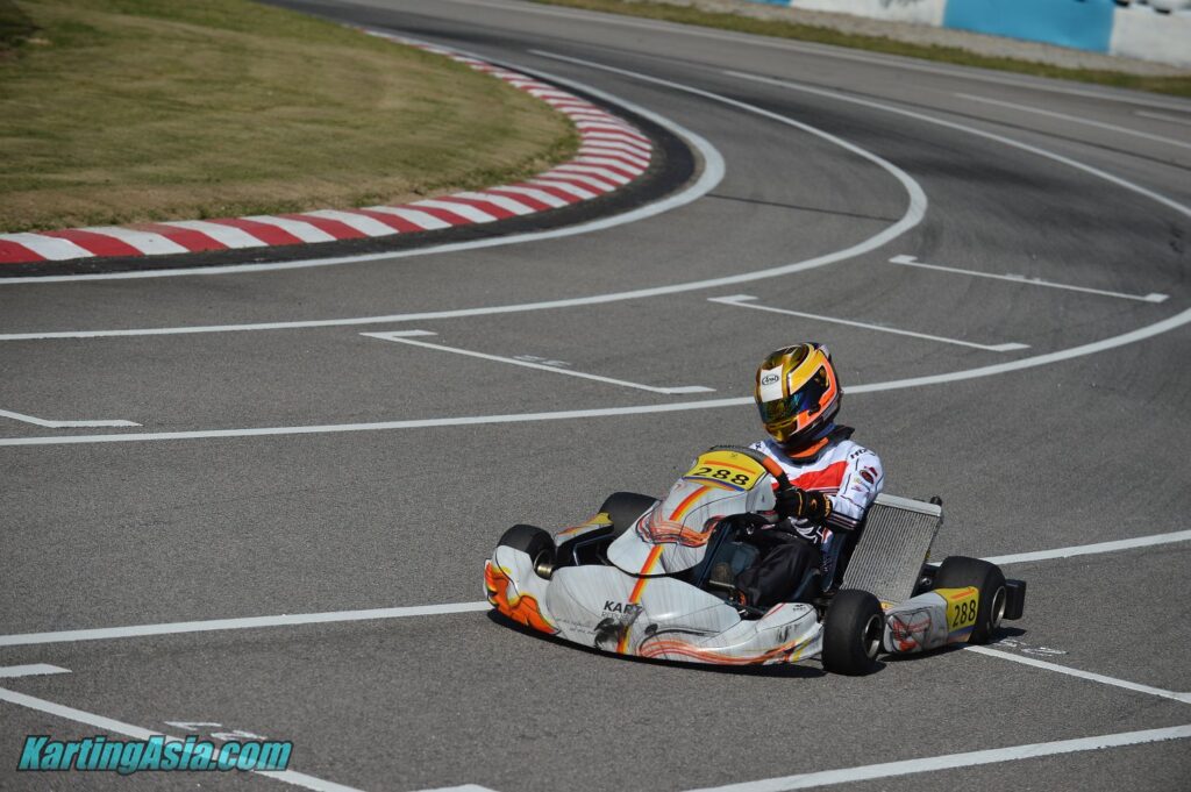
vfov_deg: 8.8
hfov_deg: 13.3
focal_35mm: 155
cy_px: 396
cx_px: 596
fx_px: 5124
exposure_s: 1/8000
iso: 220
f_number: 3.5
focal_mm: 155
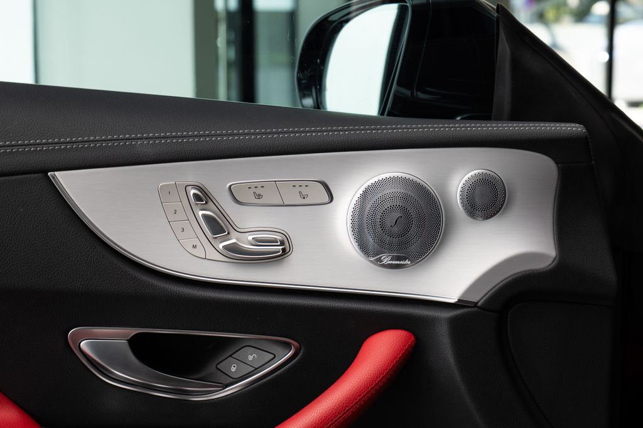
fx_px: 1231
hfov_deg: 29.3
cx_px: 347
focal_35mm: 69
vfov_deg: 19.7
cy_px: 221
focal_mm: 60
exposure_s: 1/60
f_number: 5.6
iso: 100
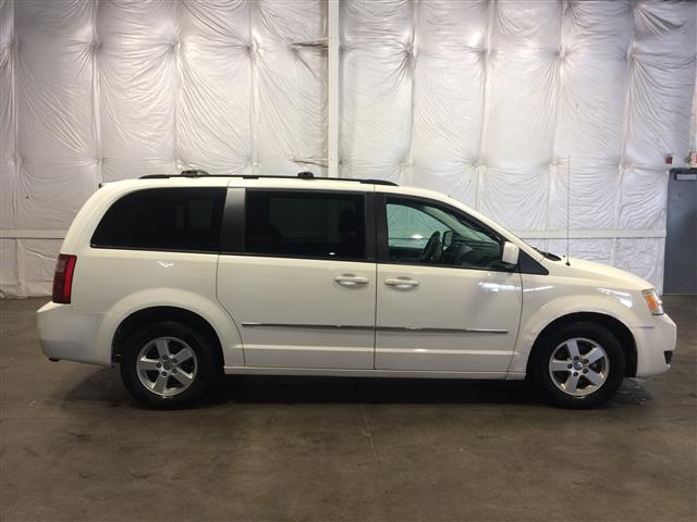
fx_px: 584
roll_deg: +0.6
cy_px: 261
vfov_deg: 48.2
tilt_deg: -6.0
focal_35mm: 29
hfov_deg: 61.7
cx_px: 348
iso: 50
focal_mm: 4.15
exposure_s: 1/30
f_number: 2.2
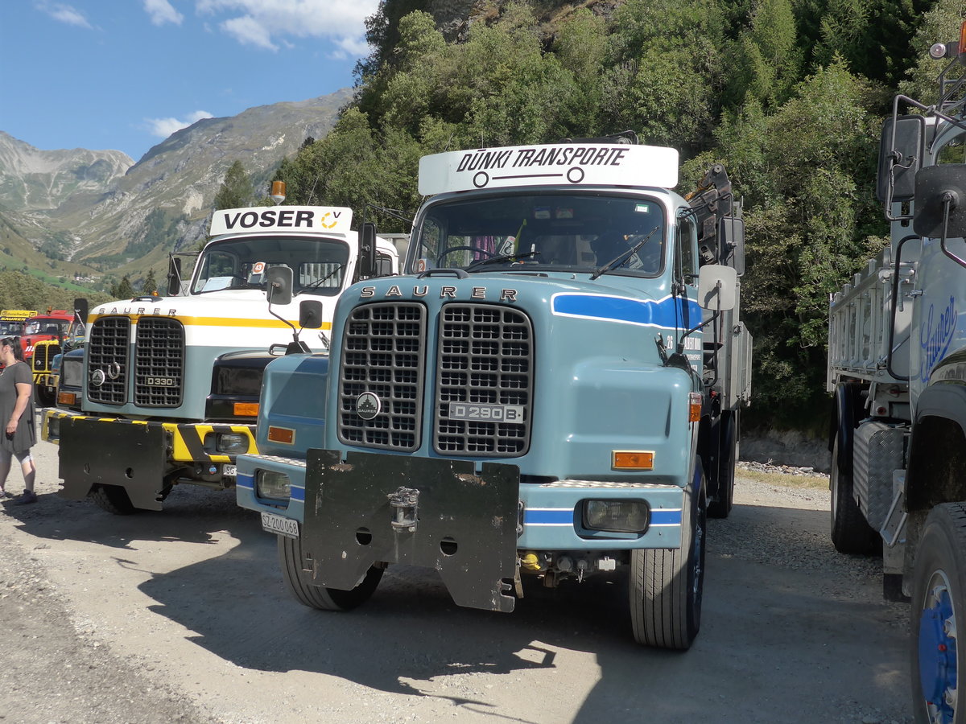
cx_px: 483
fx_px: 865
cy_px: 362
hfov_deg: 58.4
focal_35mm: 31
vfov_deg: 45.4
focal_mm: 6.5
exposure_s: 1/800
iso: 160
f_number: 4
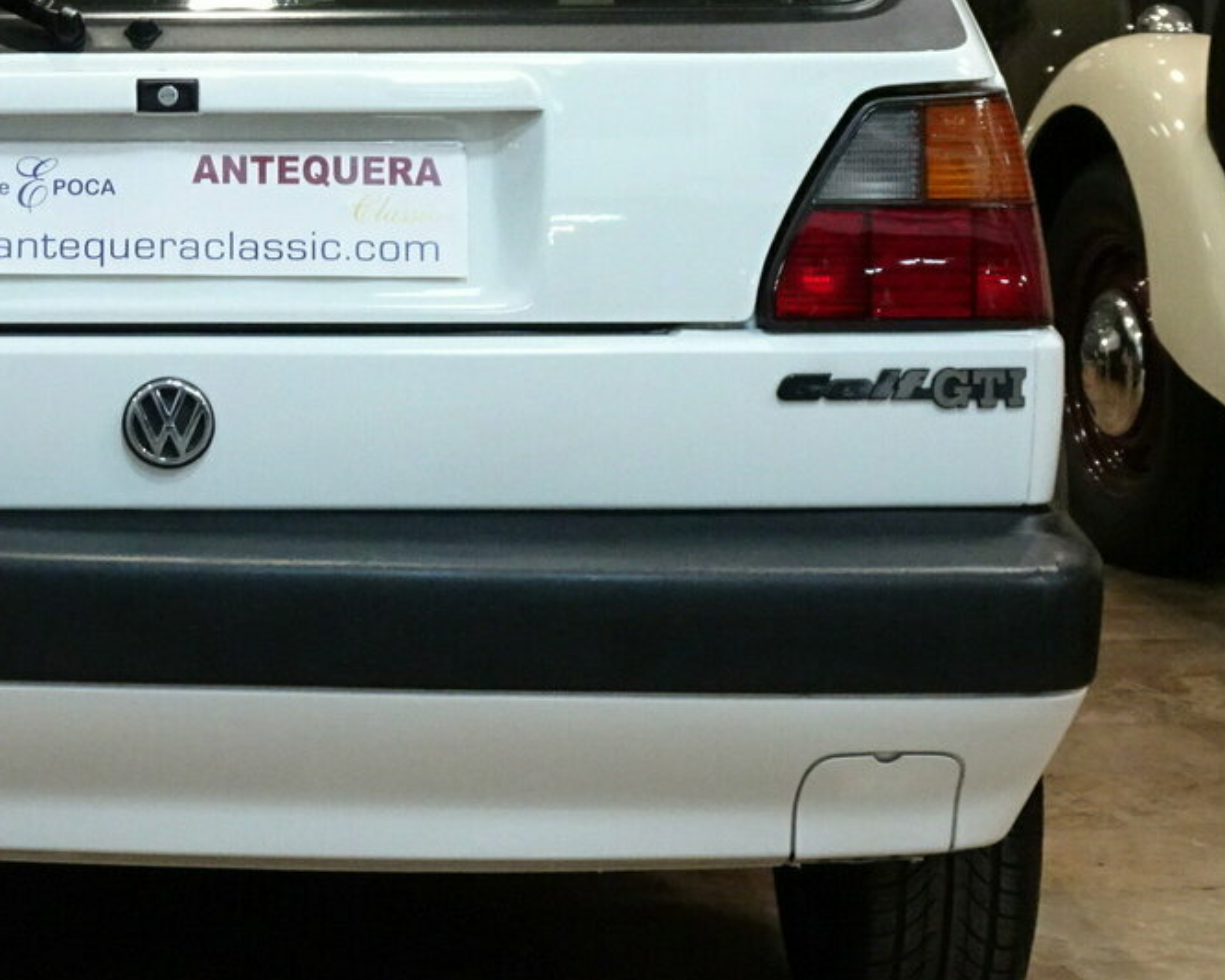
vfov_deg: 14.1
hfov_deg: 17.4
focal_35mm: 109
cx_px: 200
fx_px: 3952
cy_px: 305
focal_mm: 10.59
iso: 800
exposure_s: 1/25
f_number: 4.5
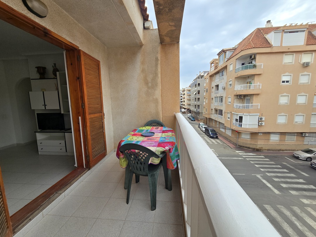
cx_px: 158
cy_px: 118
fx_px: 119
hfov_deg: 106.2
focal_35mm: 13
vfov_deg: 89.9
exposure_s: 1/902
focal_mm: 2.2
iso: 50
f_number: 2.2
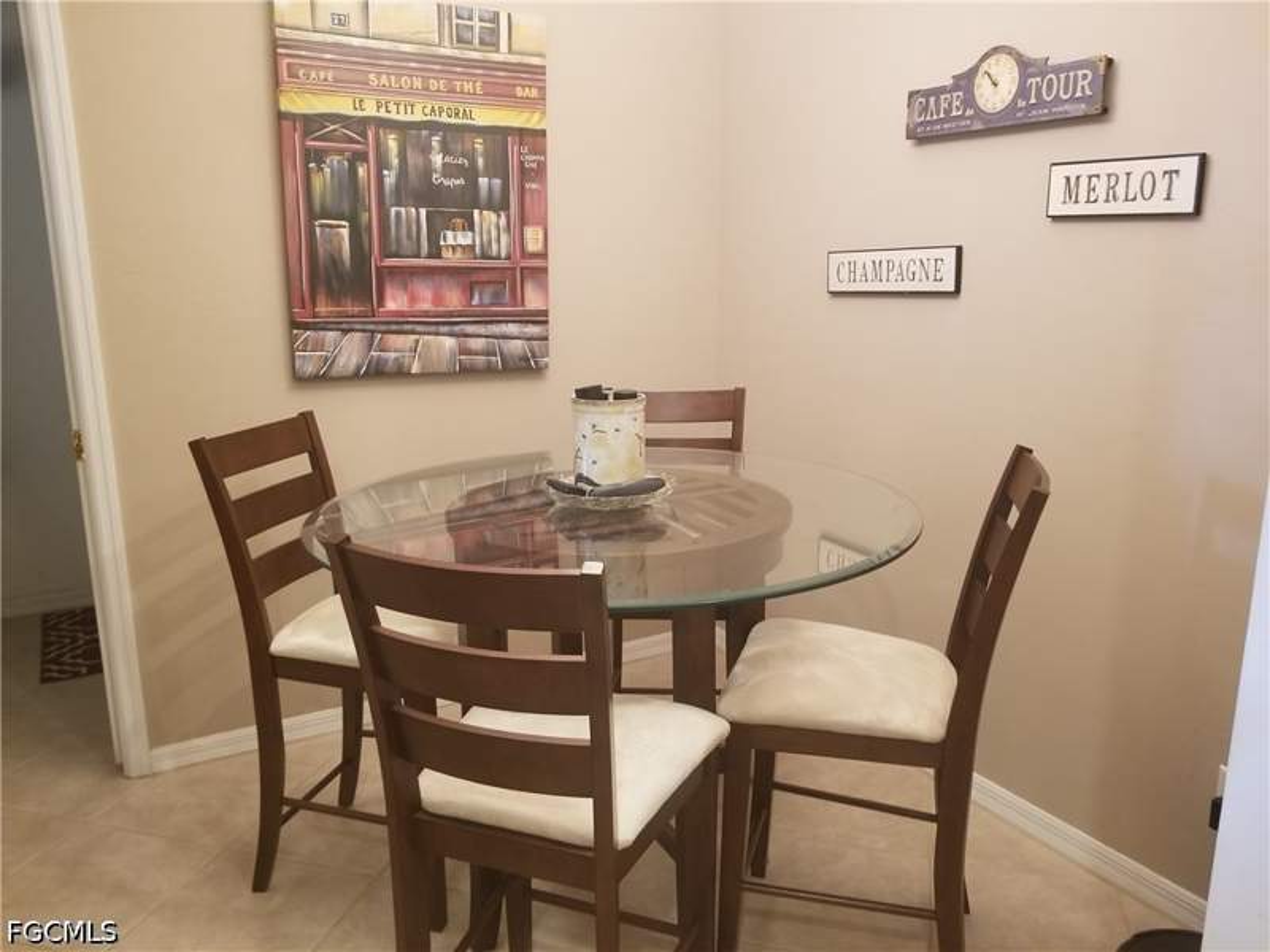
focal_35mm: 26
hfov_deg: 67.3
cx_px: 635
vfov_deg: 53.1
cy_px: 476
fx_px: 954
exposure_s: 1/20
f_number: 1.7
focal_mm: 4.25
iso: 250
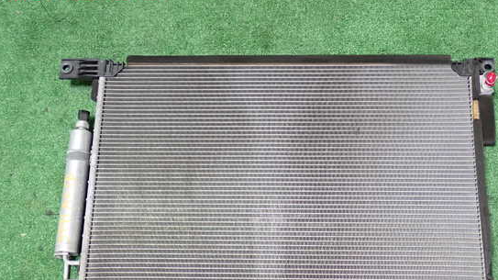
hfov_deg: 39.1
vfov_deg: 22.5
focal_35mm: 53
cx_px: 271
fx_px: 700
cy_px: 186
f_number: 2.9
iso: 400
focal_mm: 7.84
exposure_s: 1/40
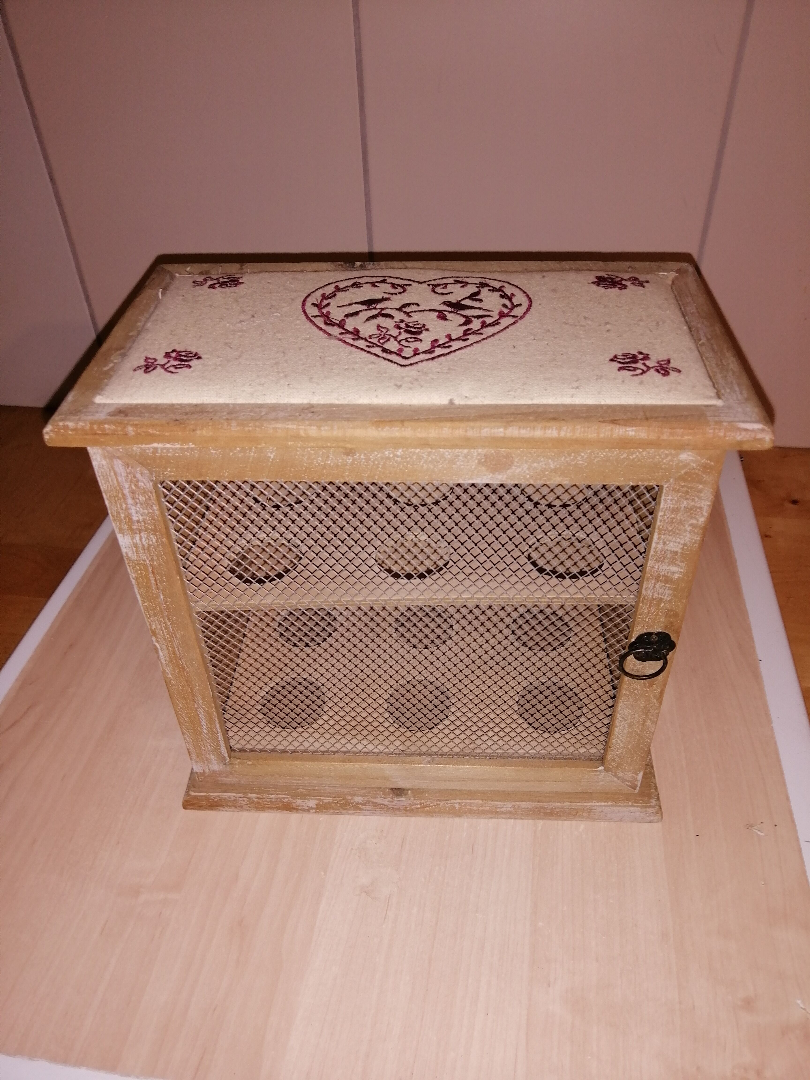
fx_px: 811
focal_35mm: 26
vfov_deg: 67.3
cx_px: 405
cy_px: 540
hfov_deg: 53.1
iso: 100
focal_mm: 3.96
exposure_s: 1/33.3
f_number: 1.8
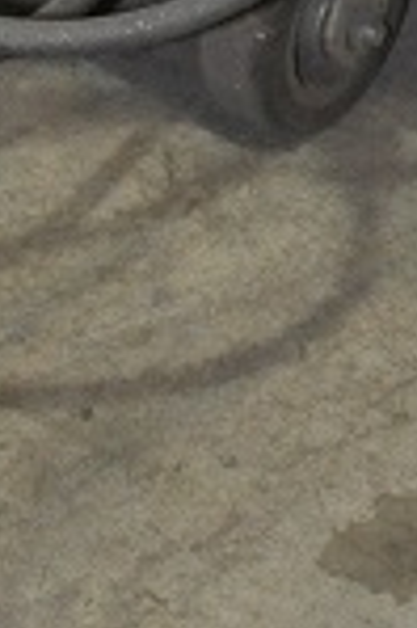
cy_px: -1058
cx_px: 409
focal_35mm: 237
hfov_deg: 5.8
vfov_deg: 7.8
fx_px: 4127
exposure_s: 1/60
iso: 800
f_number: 4
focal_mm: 22
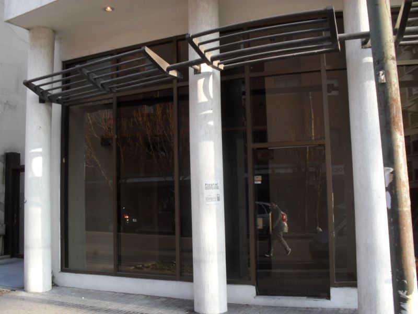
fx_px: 423
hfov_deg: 52.6
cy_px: 157
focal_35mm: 35
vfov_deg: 40.7
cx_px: 209
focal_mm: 6.3
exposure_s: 1/125
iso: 100
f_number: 3.2
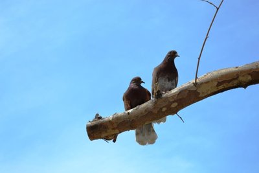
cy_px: 86
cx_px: 130
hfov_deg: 24.6
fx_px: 594
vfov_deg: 16.6
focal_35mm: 82
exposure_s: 1/250
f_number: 8
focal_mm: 55
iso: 100
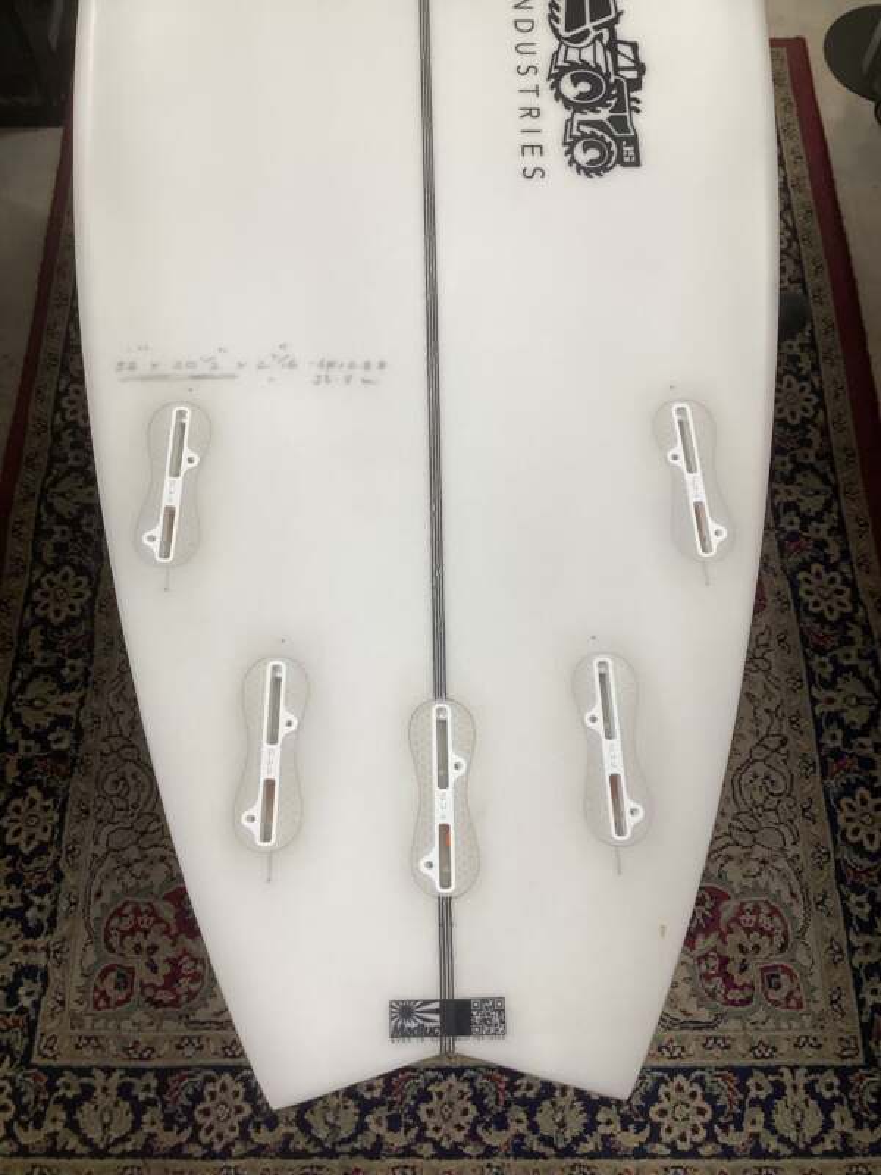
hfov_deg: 45.4
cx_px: 440
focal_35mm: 31
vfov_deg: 58.4
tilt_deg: -66.4
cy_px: 588
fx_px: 1052
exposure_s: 1/100
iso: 64
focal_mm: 3.3
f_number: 2.4
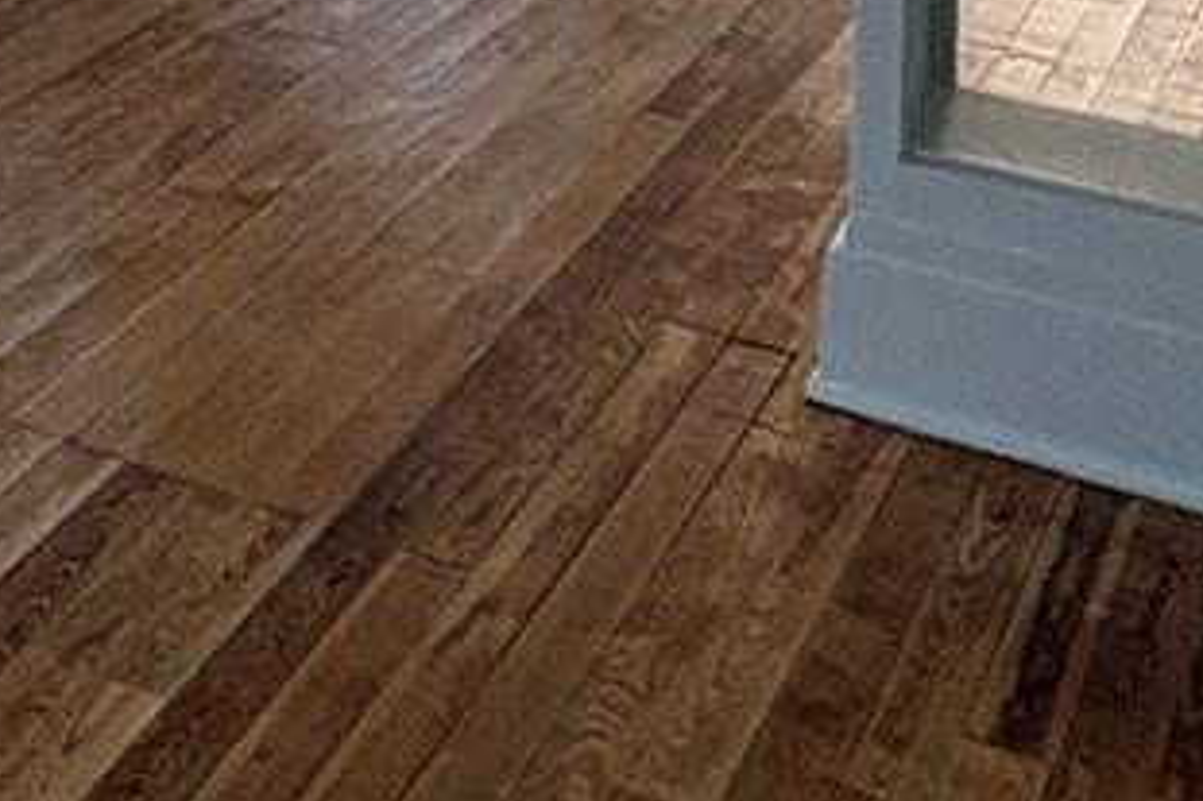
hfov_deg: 26.1
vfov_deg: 15.3
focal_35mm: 75
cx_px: 124
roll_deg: +0.0
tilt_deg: -2.4
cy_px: -712
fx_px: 2505
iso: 320
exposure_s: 1/60
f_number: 2.2
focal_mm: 2.22
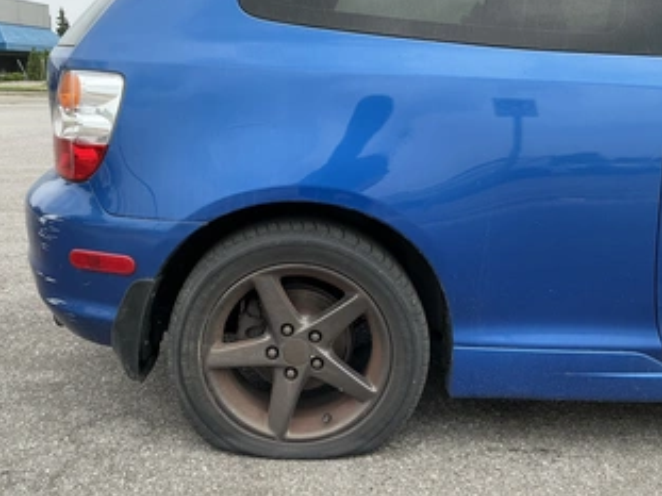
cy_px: 243
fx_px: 688
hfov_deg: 51.3
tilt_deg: -11.7
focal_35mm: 36
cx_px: 304
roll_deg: -0.8
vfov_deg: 39.6
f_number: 1.8
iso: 25
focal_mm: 3
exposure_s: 1/394
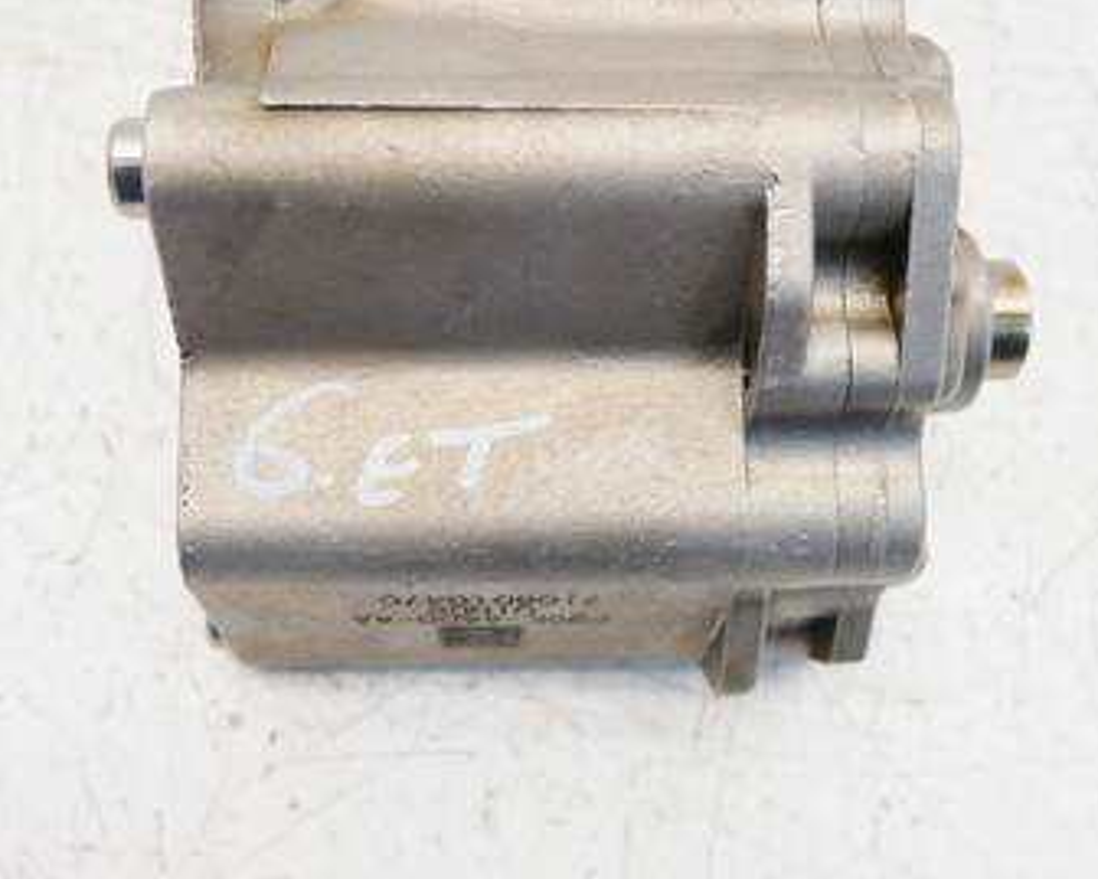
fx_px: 1268
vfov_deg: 38.2
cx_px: 572
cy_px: 373
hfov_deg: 46.8
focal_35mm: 39
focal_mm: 14
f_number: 3.7
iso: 250
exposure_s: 1/60
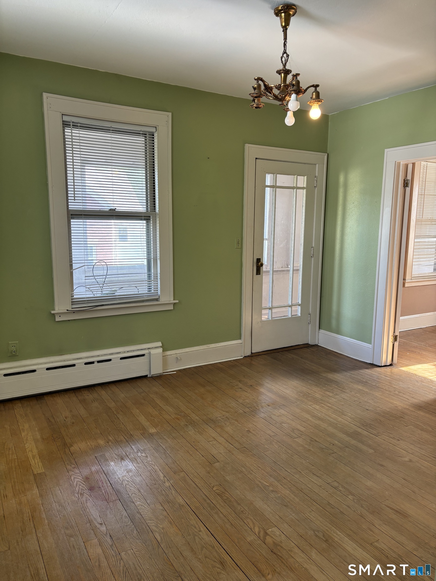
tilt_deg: -10.5
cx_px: 218
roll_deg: -0.7
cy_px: 290
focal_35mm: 26
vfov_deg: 67.3
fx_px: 437
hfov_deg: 53.1
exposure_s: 1/60
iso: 64
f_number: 1.6
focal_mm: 5.96
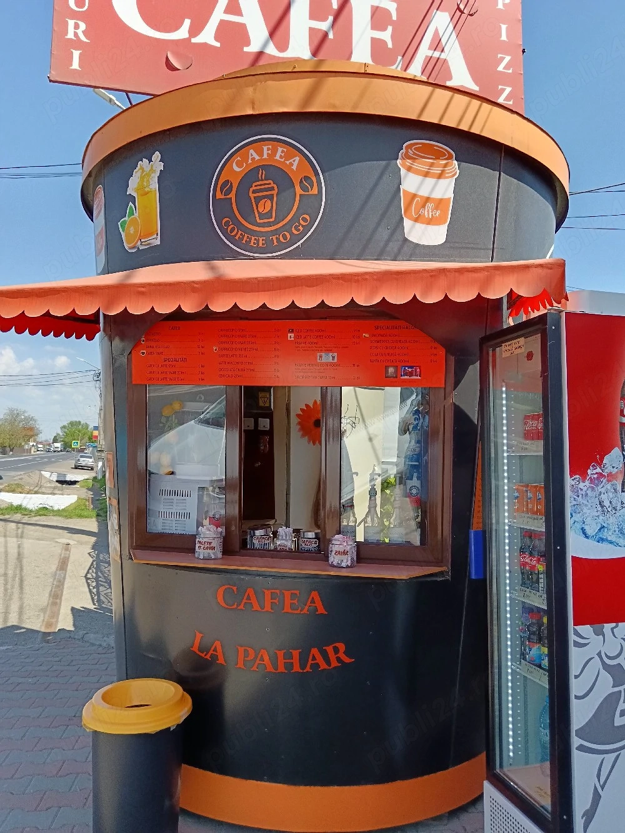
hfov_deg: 51.4
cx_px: 312
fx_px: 650
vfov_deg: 65.3
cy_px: 416
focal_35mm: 27
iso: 100
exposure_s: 1/455
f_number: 1.9
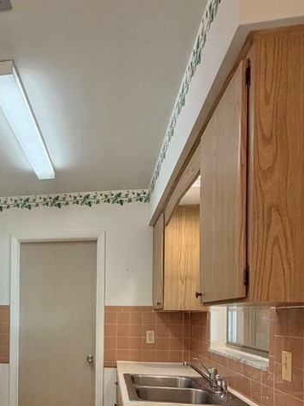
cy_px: 313
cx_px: 42
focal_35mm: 30
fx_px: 352
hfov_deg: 43.5
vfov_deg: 56.5
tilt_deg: +1.3
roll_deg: -0.5
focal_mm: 2.22
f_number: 2.2
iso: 250
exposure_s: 1/120
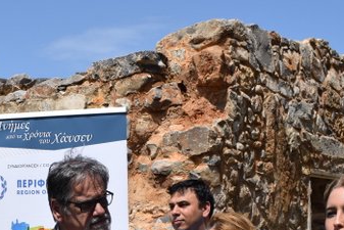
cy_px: 197
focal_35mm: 77
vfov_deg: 17.5
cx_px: 46
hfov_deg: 25.6
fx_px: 736
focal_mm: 24
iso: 200
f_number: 11
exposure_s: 1/500
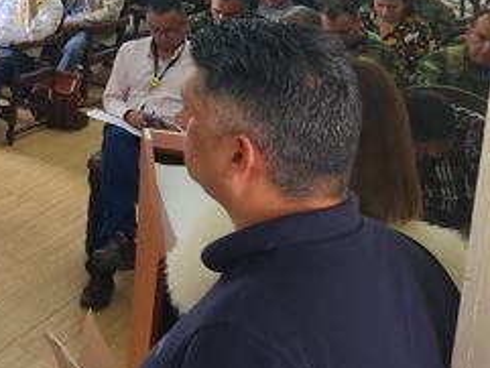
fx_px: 864
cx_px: -159
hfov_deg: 26.5
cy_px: -75
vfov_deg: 22.2
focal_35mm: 61
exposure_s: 1/120
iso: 160
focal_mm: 5.4
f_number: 1.8
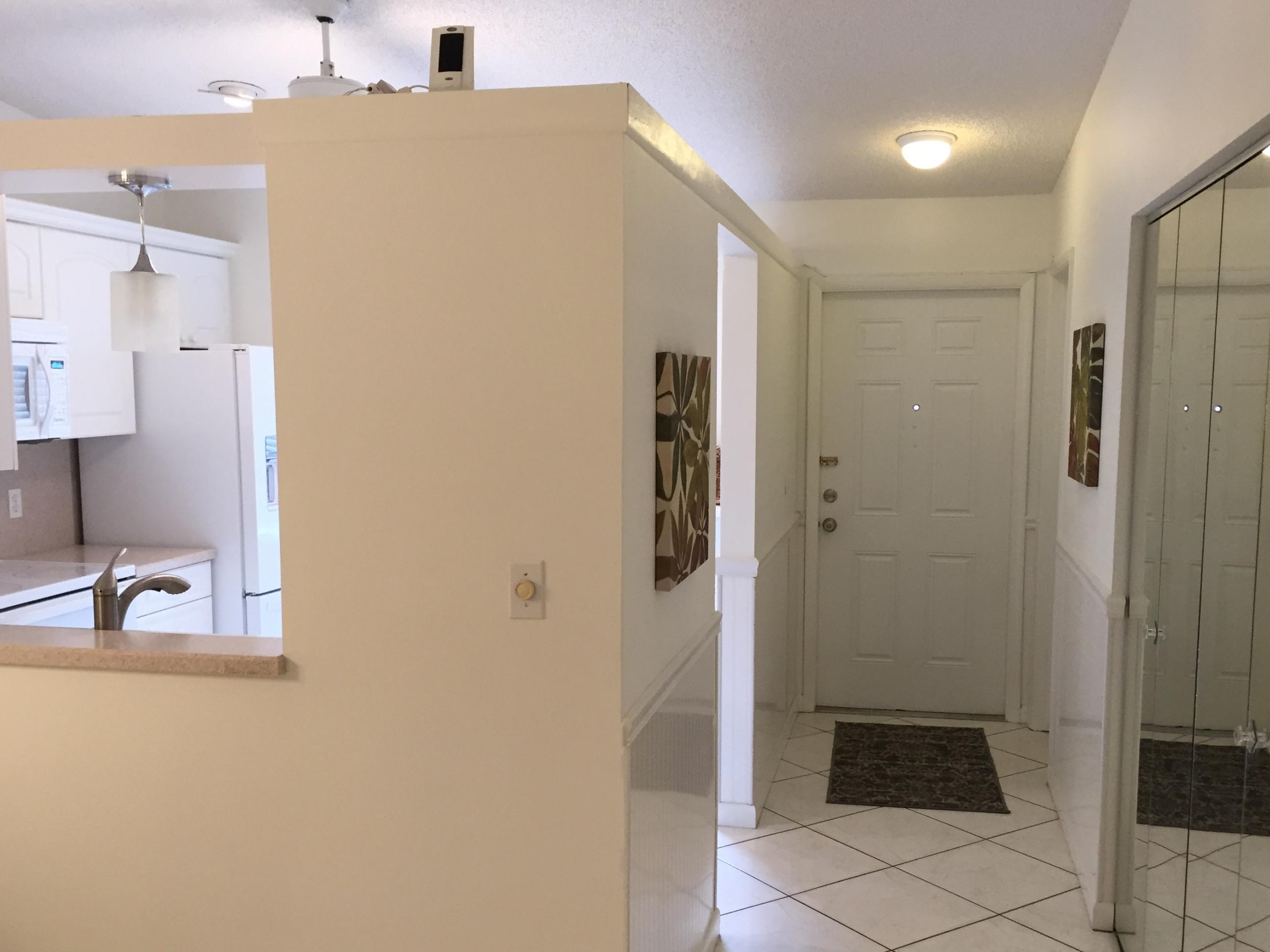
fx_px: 1247
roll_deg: -0.5
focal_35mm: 34
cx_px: 652
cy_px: 532
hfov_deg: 54.0
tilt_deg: -6.7
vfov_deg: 41.7
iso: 50
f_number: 2.2
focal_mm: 4.15
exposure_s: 1/30
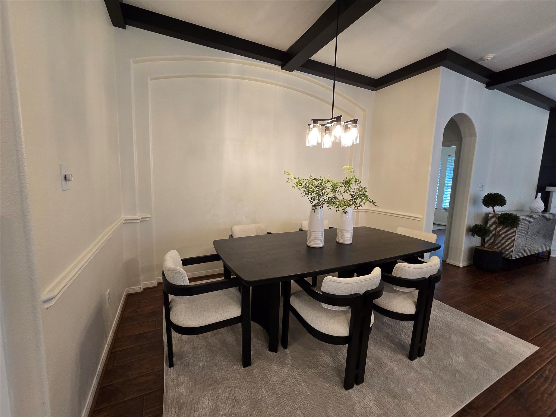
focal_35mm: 13
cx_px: 278
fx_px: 209
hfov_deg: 106.2
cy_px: 208
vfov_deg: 89.9
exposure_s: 1/60
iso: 250
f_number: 2.2
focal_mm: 2.2
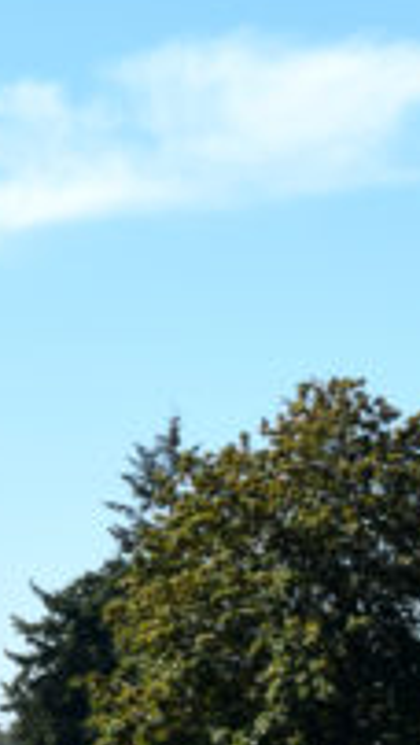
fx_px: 5194
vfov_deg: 8.1
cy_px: 782
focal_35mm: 263
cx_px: 123
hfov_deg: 4.6
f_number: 10
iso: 100
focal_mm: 48
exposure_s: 1/200
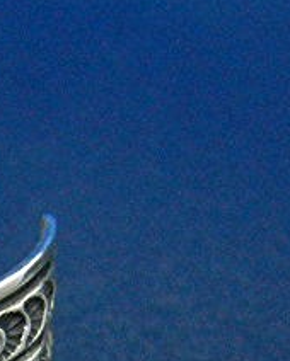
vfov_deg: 12.4
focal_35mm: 153
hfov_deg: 9.7
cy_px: 366
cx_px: -215
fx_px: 1639
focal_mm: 9.3
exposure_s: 1/30
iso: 800
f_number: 7.8
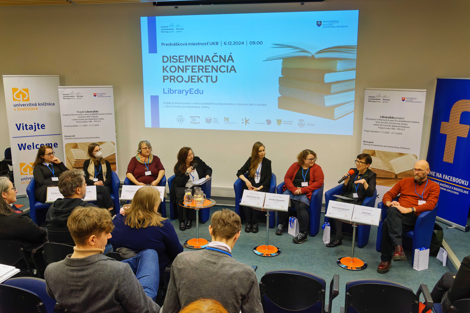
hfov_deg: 57.2
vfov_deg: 40.0
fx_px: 431
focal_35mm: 33
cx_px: 235
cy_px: 156
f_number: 5.6
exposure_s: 1/125
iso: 2800
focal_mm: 22
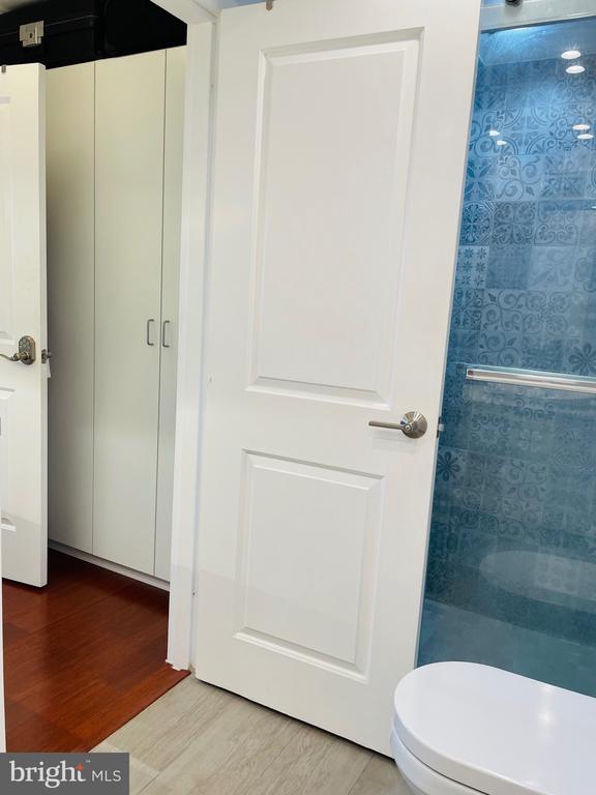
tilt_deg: -9.9
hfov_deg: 53.1
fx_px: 597
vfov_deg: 67.3
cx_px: 298
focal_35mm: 26
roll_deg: -2.7
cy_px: 398
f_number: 1.6
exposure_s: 1/120
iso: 64
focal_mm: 4.2
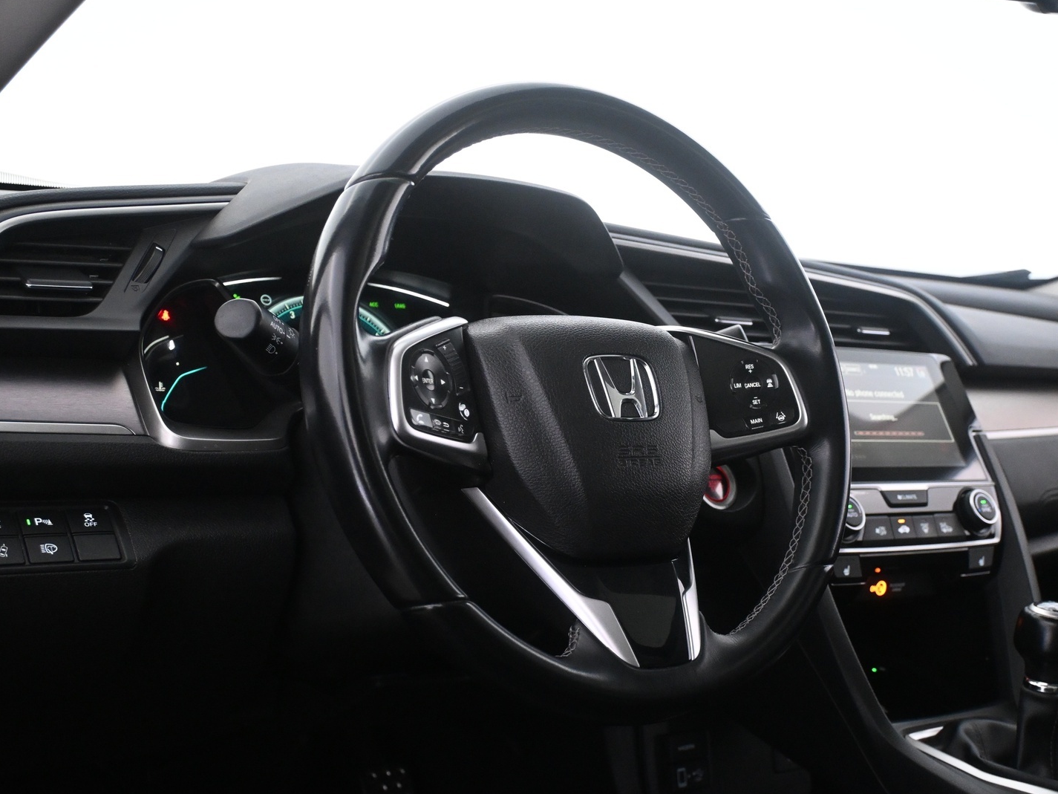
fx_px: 1453
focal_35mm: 48
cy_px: 397
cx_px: 600
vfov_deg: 30.5
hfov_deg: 39.9
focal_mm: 29
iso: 3600
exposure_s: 1/30
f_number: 4.8
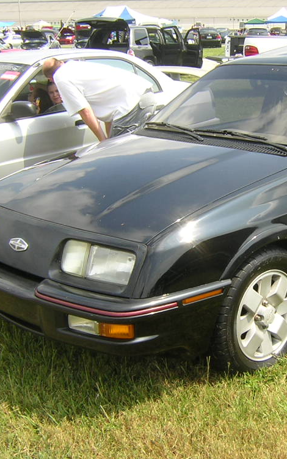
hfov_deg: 24.3
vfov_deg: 38.9
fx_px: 650
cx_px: 248
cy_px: 229
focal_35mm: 52
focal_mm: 4.7
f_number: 5.2
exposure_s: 1/173
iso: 100
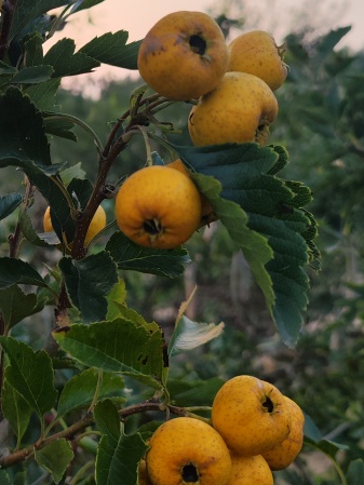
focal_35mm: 57
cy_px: 166
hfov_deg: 24.8
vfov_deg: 33.5
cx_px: 24
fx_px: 799
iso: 50
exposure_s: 1/586
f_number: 1.9
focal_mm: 6.92
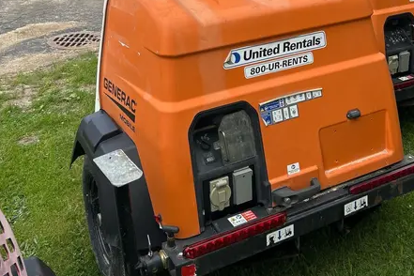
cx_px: 211
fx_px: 517
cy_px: 3
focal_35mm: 45
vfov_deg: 28.2
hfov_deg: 43.6
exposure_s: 1/2165
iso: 50
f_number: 1.5
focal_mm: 5.7
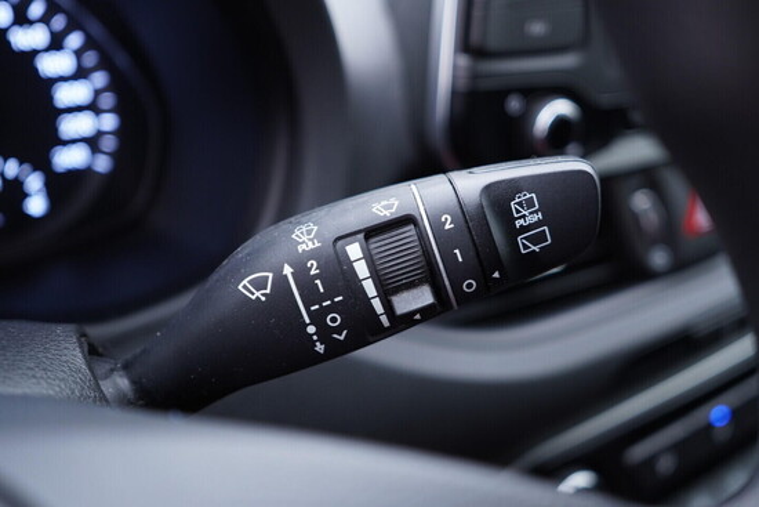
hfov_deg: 53.1
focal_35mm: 36
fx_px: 759
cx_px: 380
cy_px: 254
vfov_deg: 36.9
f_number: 2.8
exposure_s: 1/40
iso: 320
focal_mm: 24
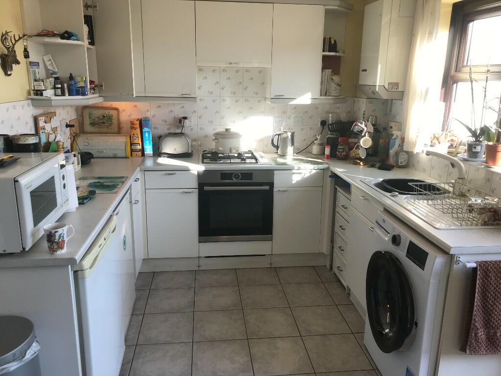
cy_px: 188
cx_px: 250
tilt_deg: -13.3
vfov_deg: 49.7
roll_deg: -0.6
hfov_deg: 63.4
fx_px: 405
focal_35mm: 28
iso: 20
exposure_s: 1/121
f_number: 1.8
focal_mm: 3.99
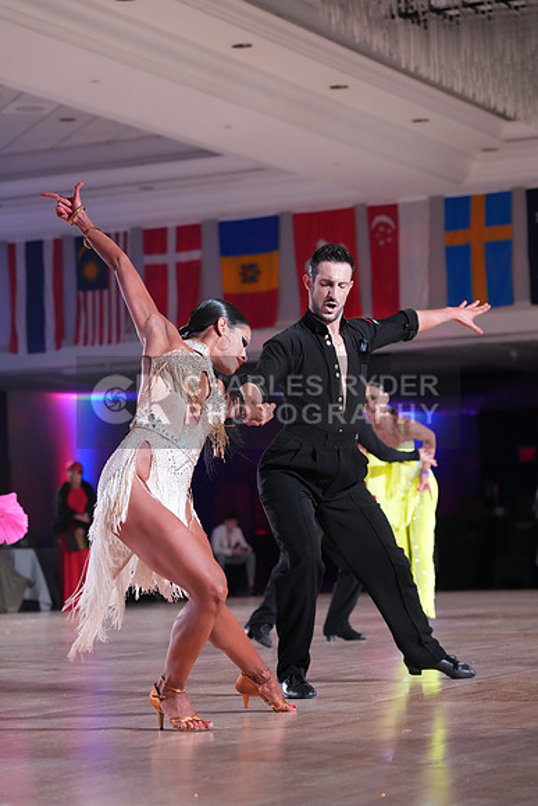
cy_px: 403
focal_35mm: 102
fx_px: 2285
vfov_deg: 20.0
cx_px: 269
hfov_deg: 13.4
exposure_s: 1/250
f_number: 4.5
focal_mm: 102
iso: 4000
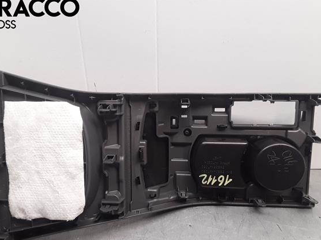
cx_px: 152
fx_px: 297
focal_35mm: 32
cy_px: 134
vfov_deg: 44.1
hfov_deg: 56.8
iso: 100
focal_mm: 2.91
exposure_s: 1/100
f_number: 1.9
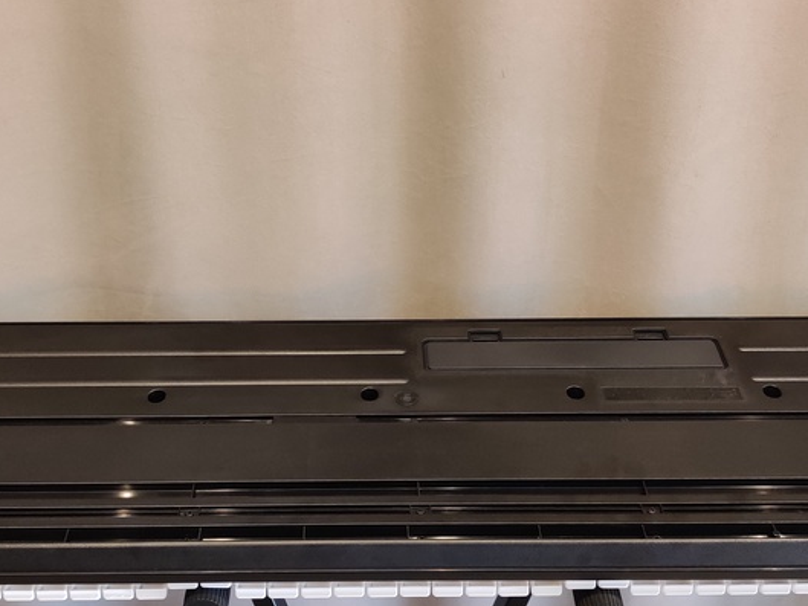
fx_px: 1191
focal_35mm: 51
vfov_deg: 28.5
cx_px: 362
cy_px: 368
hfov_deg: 37.4
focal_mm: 4.75
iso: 800
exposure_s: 1/50
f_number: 1.65
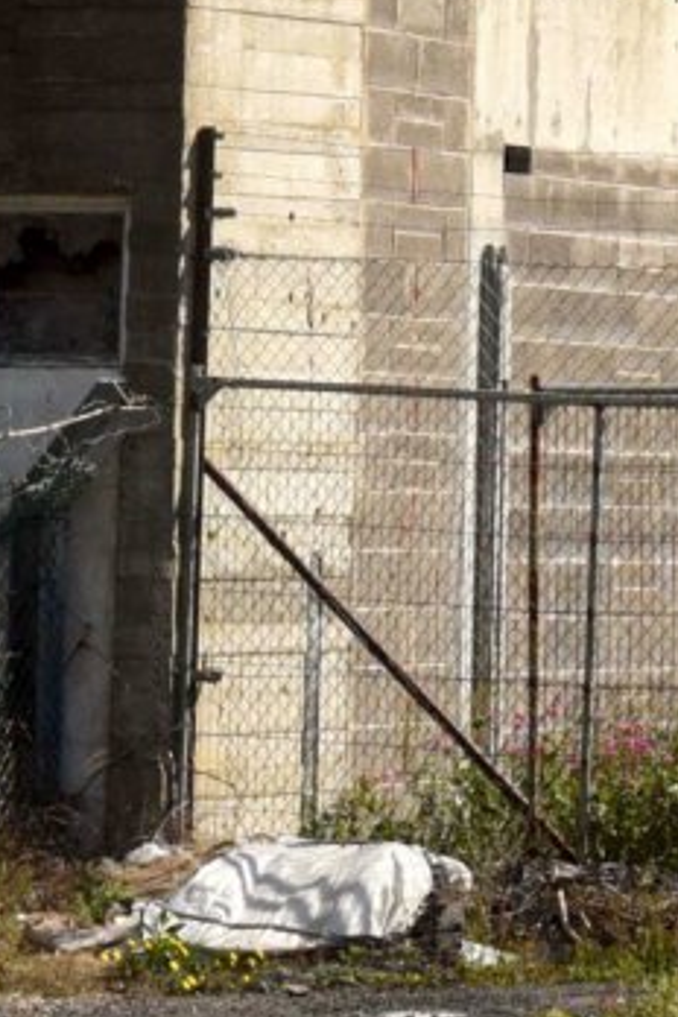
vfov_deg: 7.9
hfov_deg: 5.6
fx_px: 6977
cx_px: 510
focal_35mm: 247
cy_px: -1070
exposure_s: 1/400
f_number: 11
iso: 320
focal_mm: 42
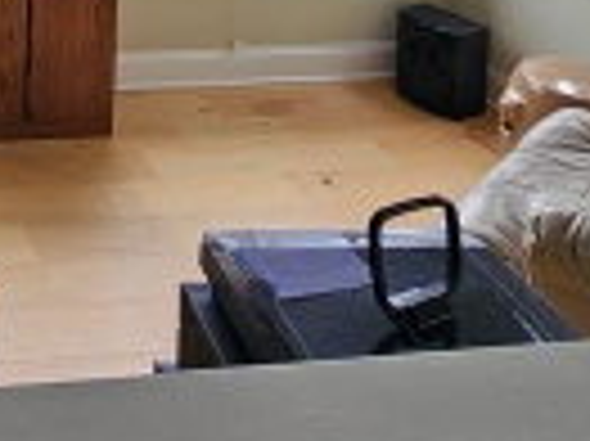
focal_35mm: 51
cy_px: -320
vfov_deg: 21.0
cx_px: -126
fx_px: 868
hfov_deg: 31.2
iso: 50
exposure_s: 1/314
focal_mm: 2.2
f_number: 2.2
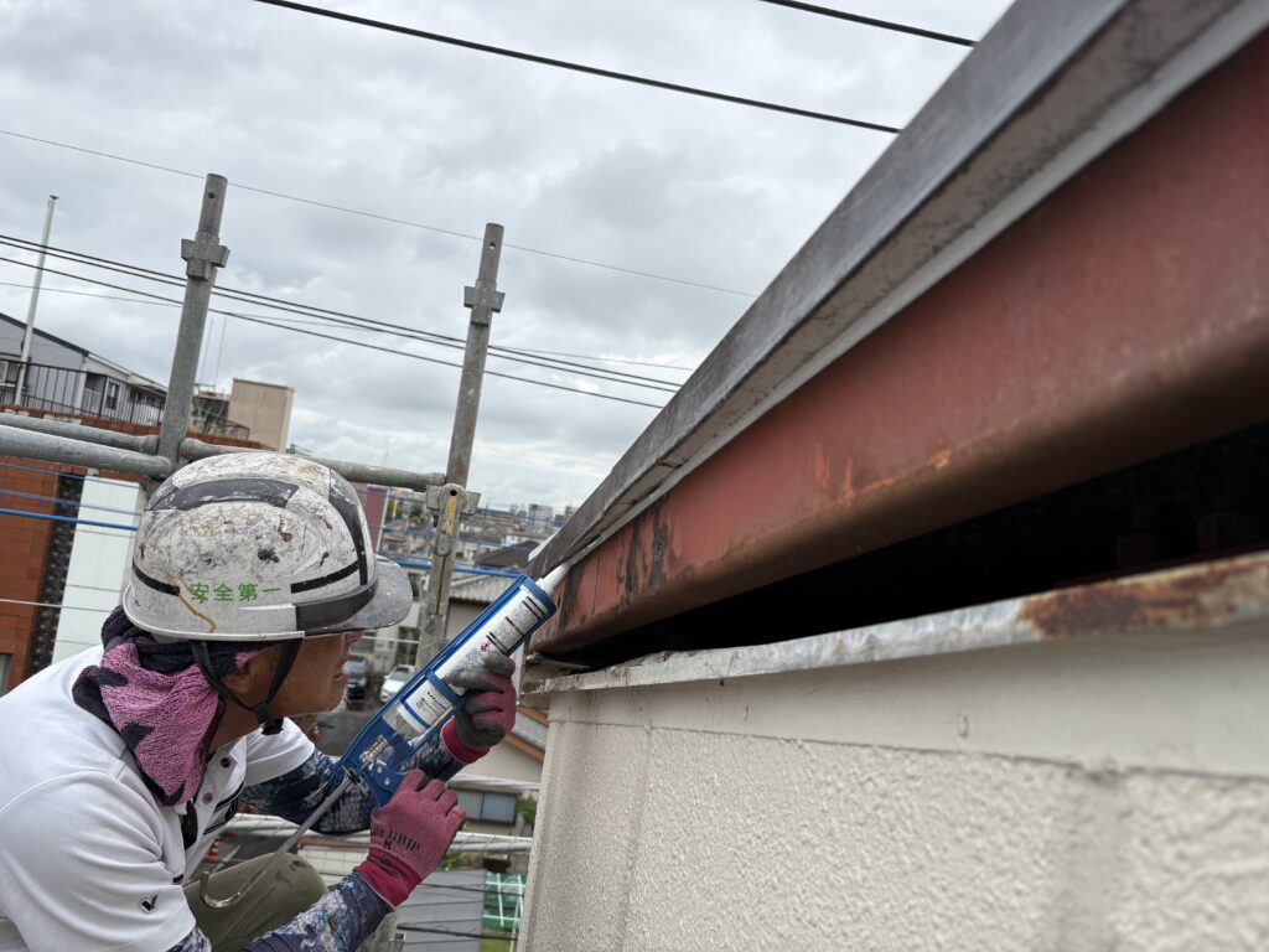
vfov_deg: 53.1
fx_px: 953
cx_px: 634
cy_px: 476
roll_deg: -6.8
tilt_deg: +2.6
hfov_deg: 67.3
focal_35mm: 26
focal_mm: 5.96
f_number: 1.6
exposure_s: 1/1751
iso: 50
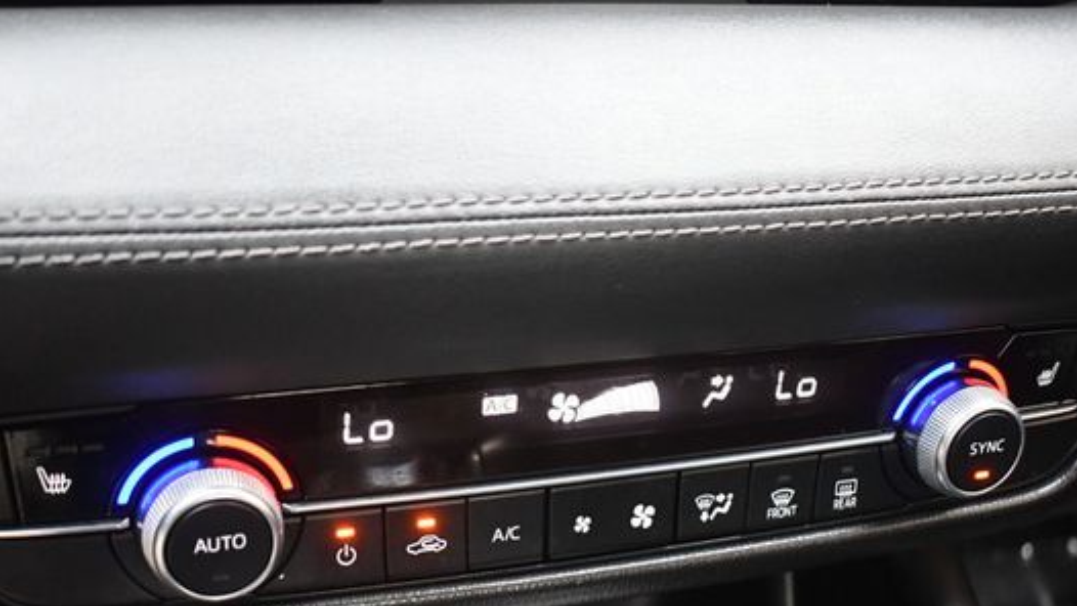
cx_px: 520
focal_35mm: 51
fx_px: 1457
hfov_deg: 40.6
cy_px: 432
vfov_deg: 23.3
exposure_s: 1/60
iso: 4000
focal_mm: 27
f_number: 4
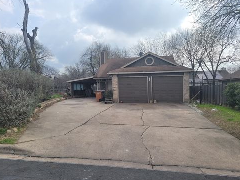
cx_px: 120
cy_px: 89
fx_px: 187
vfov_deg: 51.4
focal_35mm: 27
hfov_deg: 65.3
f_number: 1.8
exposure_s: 1/2296
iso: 40
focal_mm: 5.4
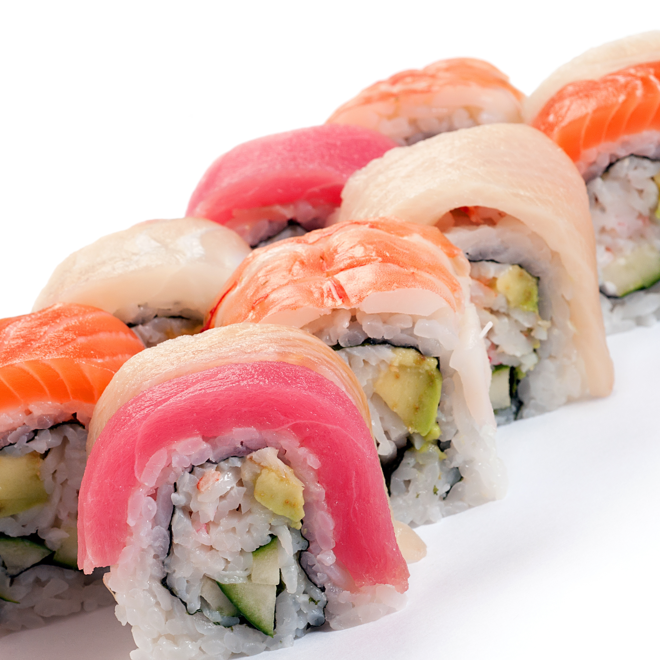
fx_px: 2502
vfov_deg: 15.0
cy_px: 328
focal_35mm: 116
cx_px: 340
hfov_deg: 15.0
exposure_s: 1/125
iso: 200
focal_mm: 60
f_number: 14
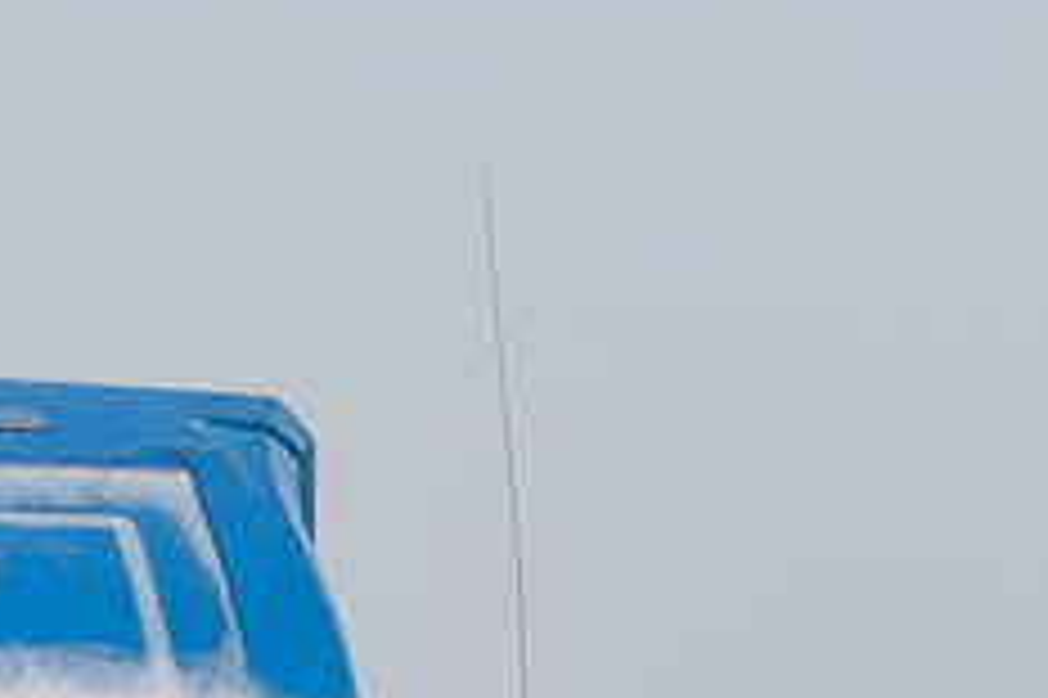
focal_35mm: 356
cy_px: 1567
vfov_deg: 3.8
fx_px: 10356
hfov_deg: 5.8
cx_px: -256
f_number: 5.3
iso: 400
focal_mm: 46
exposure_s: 1/1000
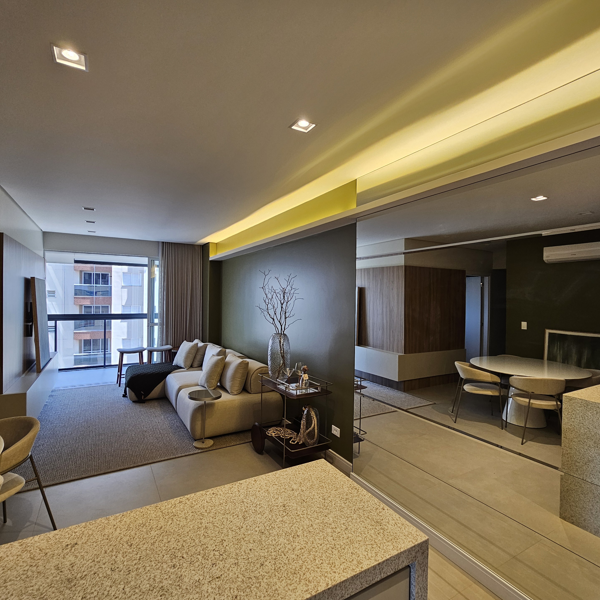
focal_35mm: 16
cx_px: 300
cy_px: 306
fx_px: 314
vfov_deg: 87.4
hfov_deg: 87.4
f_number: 2.2
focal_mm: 2.2
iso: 125
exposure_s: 1/60
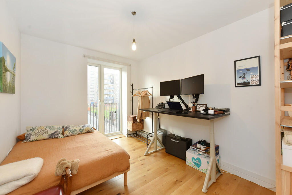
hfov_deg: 104.2
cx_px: 146
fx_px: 114
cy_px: 98
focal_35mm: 14
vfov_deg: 81.3
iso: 320
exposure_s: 1/20
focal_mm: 14
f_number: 8
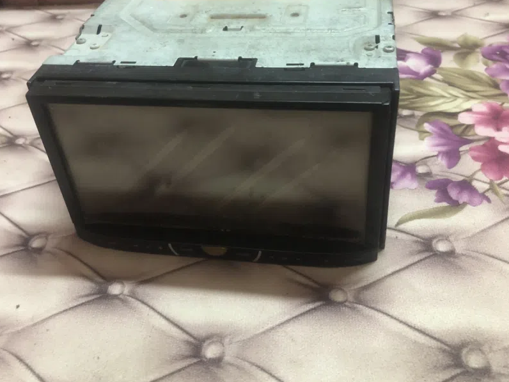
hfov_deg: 51.3
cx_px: 236
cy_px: 150
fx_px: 529
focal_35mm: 36
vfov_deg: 39.5
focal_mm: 4
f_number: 1.8
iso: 100
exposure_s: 1/6
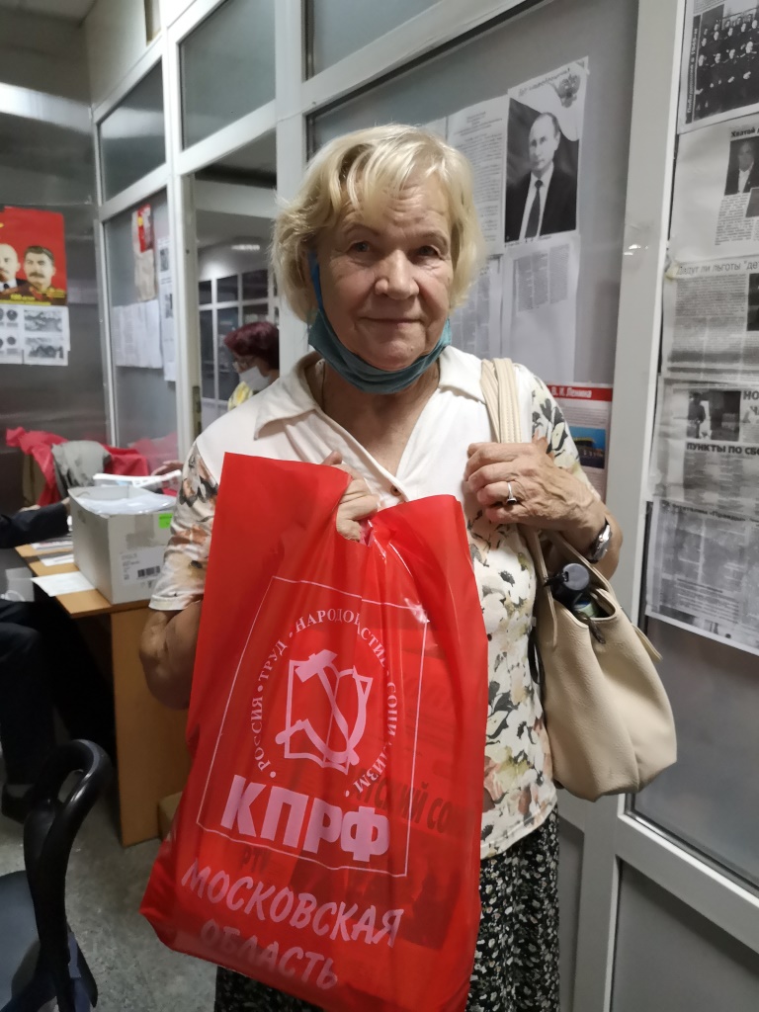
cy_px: 506
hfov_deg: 51.4
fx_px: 789
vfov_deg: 65.3
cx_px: 380
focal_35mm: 27
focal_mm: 3.95
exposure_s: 1/100
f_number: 1.8
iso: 640
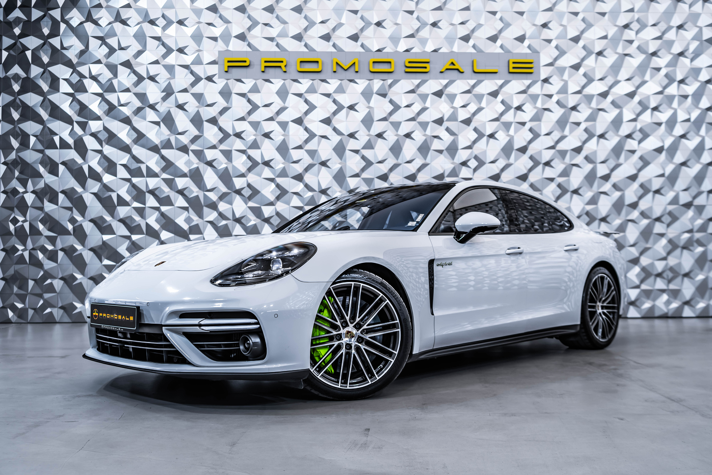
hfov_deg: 54.4
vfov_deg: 37.8
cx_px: 356
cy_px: 238
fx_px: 692
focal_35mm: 35
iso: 100
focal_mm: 35
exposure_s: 1/125
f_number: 2.8
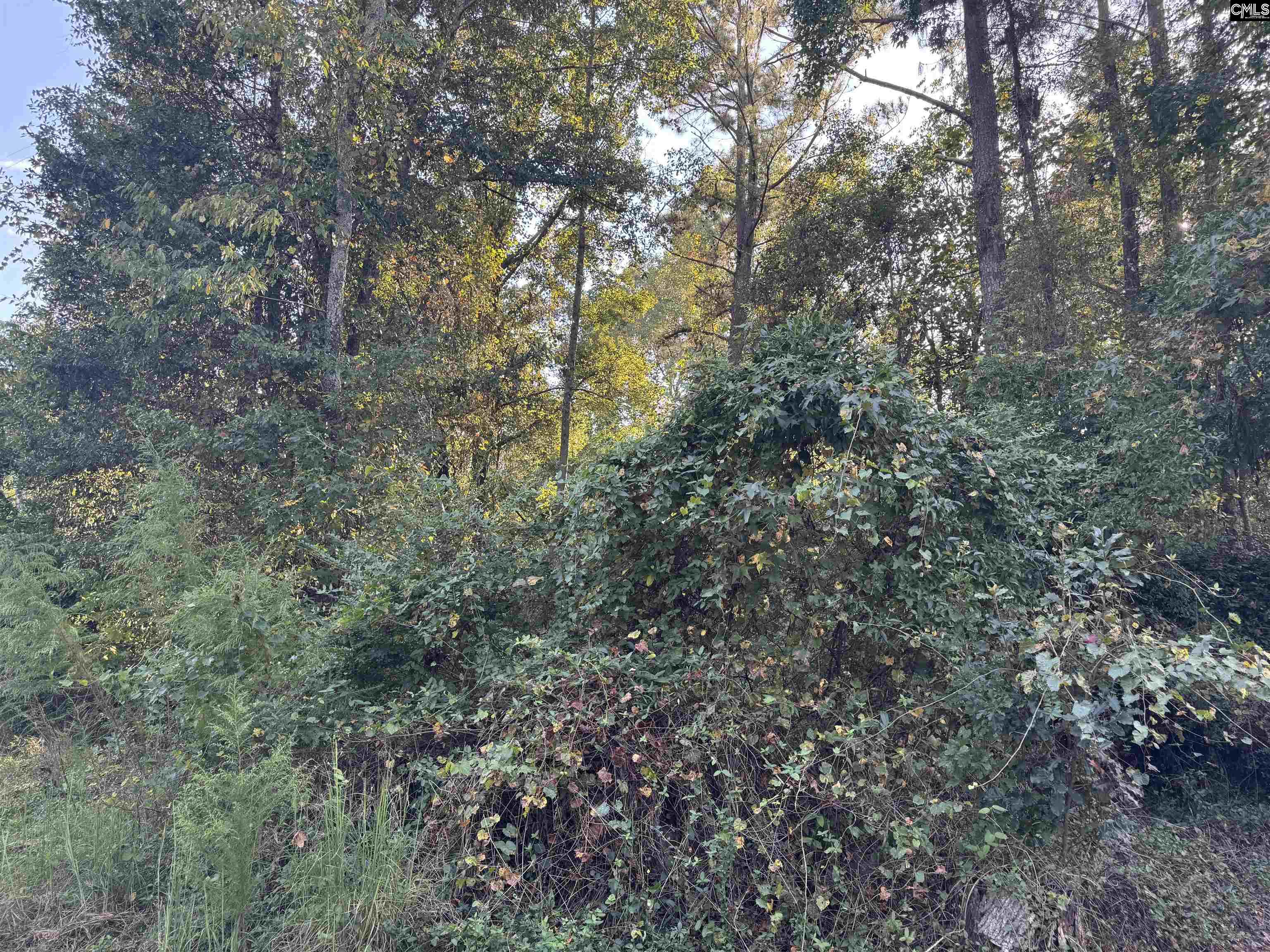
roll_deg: -0.6
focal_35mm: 24
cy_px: 476
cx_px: 635
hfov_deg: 71.6
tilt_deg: +7.9
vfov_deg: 56.8
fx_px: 881
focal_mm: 6.76
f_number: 1.78
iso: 80
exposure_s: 1/171
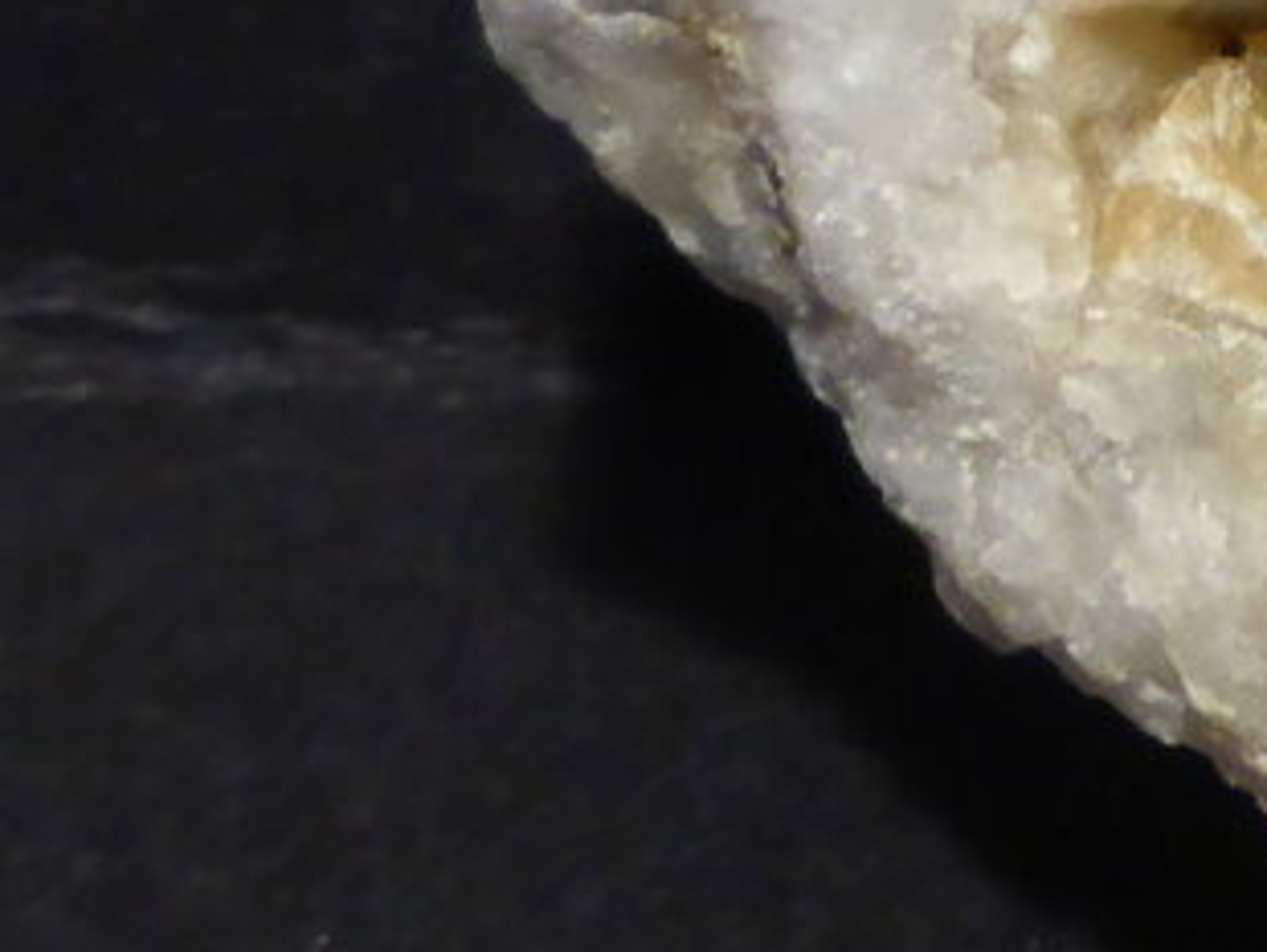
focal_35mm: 356
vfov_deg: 4.2
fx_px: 13040
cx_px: 2930
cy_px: -674
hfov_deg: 5.4
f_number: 4.9
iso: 400
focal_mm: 11.7
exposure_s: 1/20
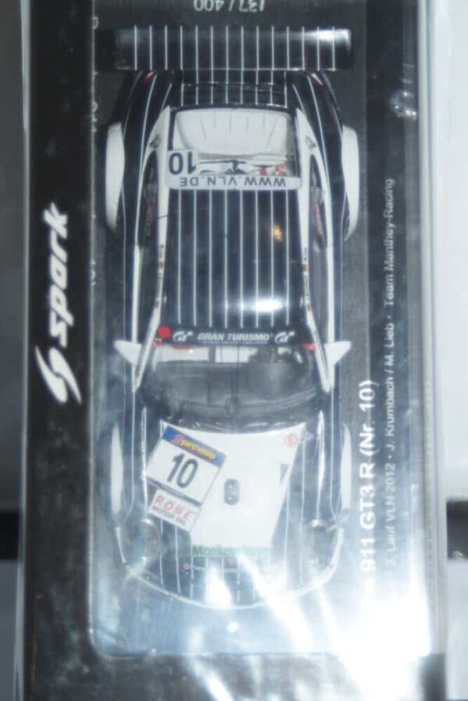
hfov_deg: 13.0
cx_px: 234
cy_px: 350
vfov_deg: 19.5
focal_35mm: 105
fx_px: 2047
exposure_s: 1/60
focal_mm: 70
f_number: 5.6
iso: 200
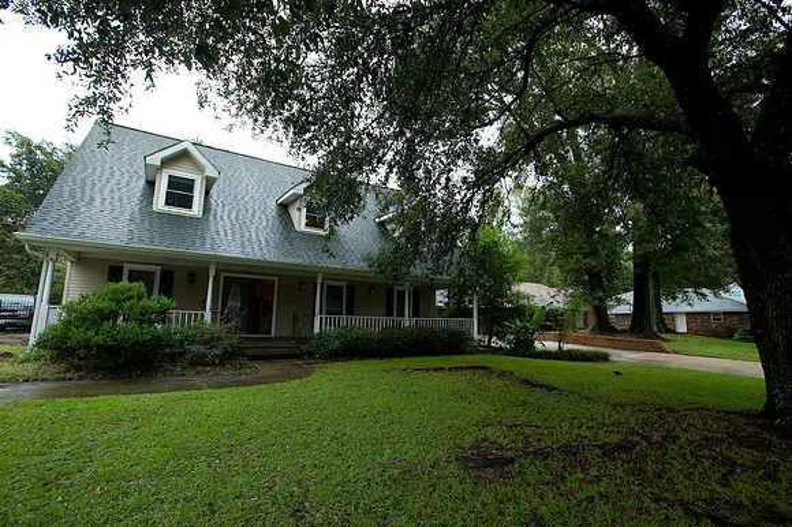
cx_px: 396
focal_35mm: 17
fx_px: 374
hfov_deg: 93.3
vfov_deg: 70.4
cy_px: 264
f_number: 8
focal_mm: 17
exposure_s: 1/60
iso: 640
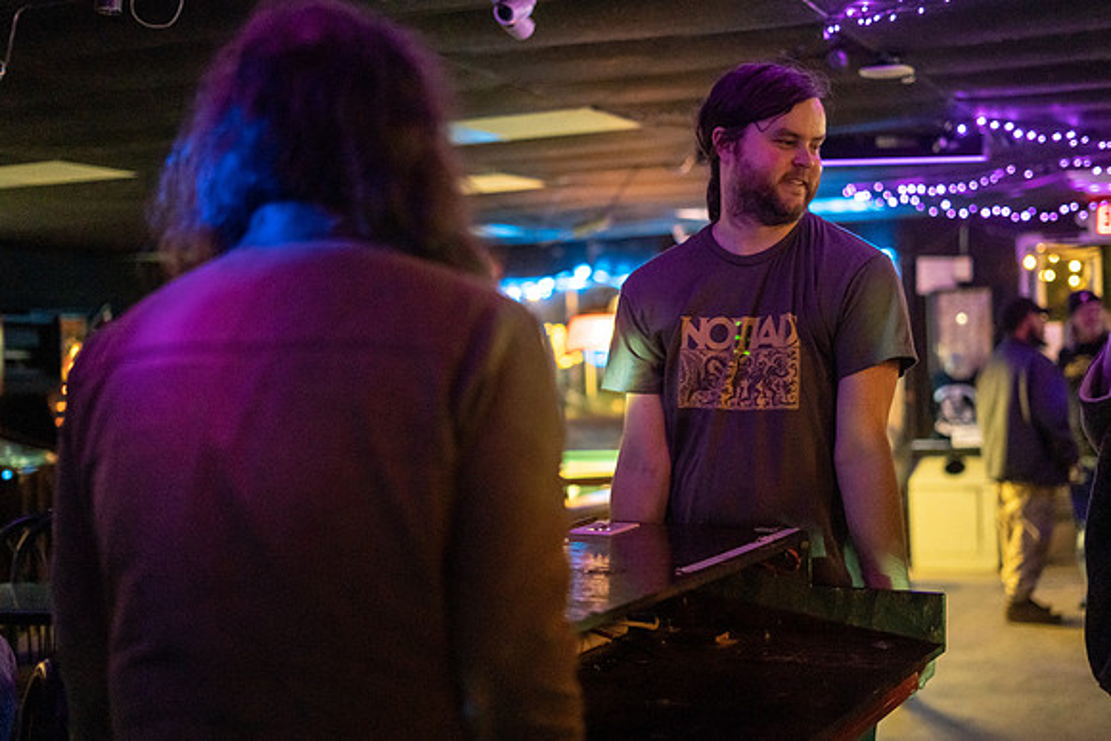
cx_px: 599
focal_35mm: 55
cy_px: 371
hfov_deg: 36.5
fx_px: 1684
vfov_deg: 24.8
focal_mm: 50
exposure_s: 1/320
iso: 3200
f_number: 1.8
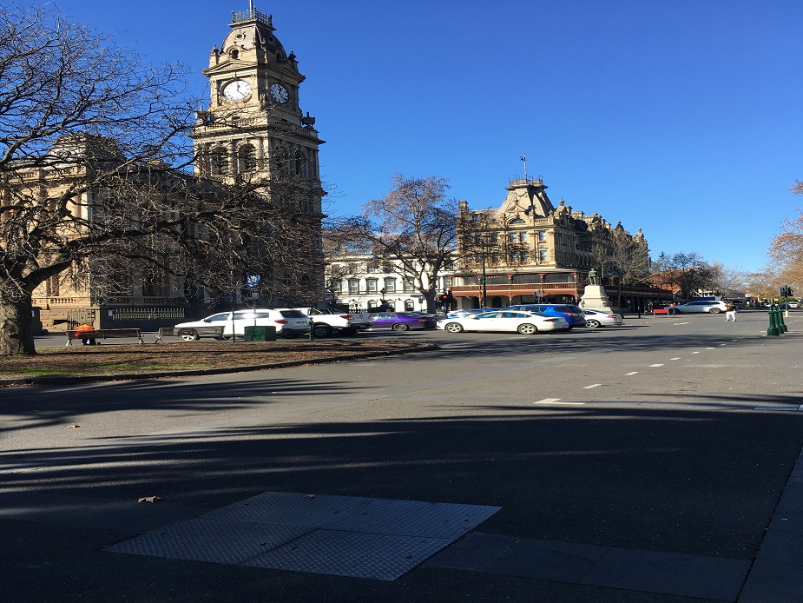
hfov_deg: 61.7
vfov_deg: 48.2
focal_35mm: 29
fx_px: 673
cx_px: 402
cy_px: 302
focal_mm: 4.15
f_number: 2.2
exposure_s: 1/845
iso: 25
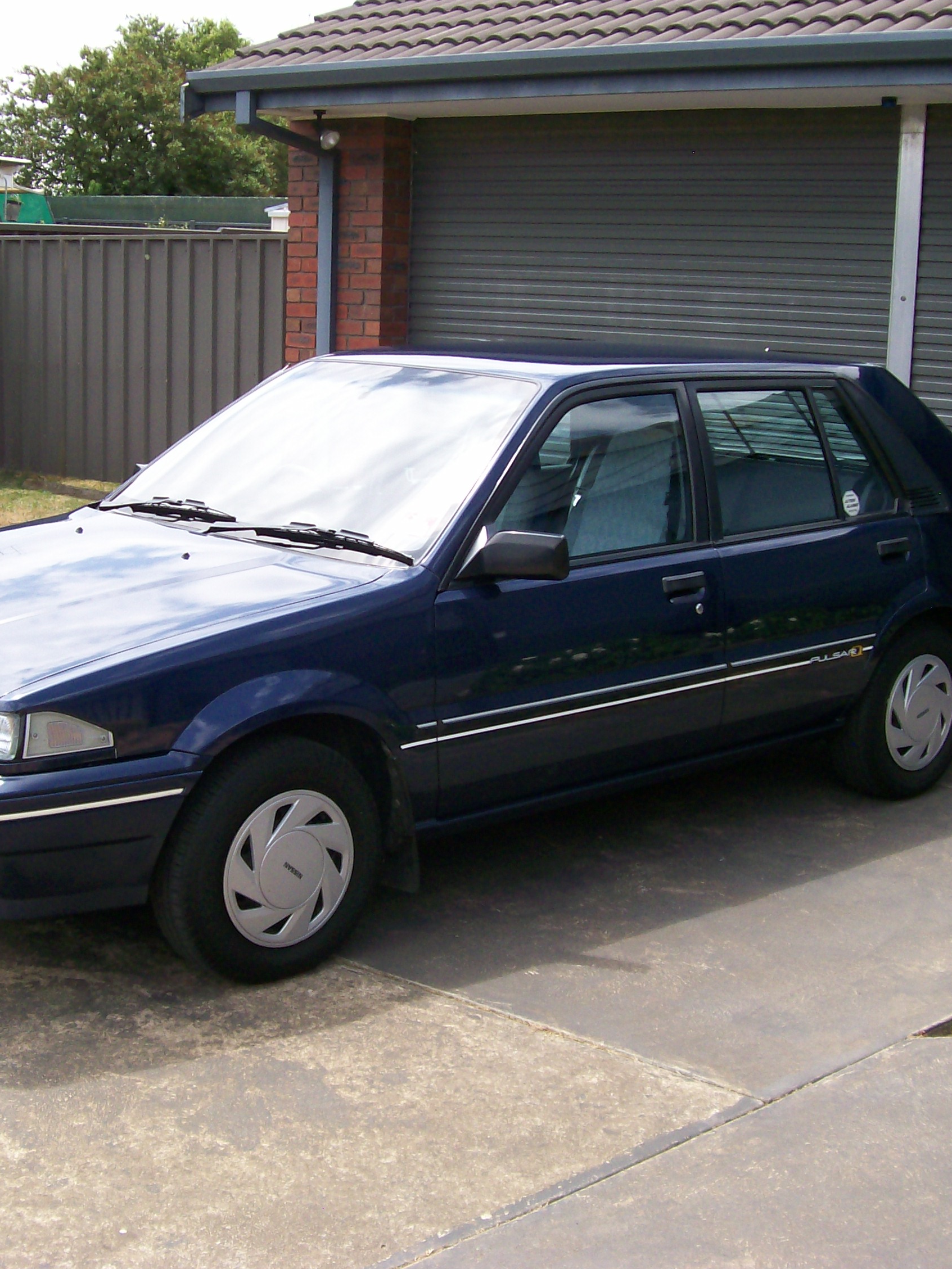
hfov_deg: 29.6
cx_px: 392
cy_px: 631
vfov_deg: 38.9
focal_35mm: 49
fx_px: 1797
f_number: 2.7
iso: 80
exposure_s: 1/735
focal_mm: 6
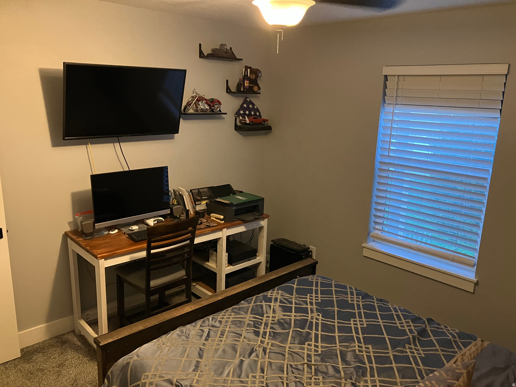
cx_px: 258
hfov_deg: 63.4
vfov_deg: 49.7
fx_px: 417
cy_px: 194
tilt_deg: -13.1
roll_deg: -2.2
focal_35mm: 28
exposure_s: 1/30
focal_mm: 3.99
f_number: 1.8
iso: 640
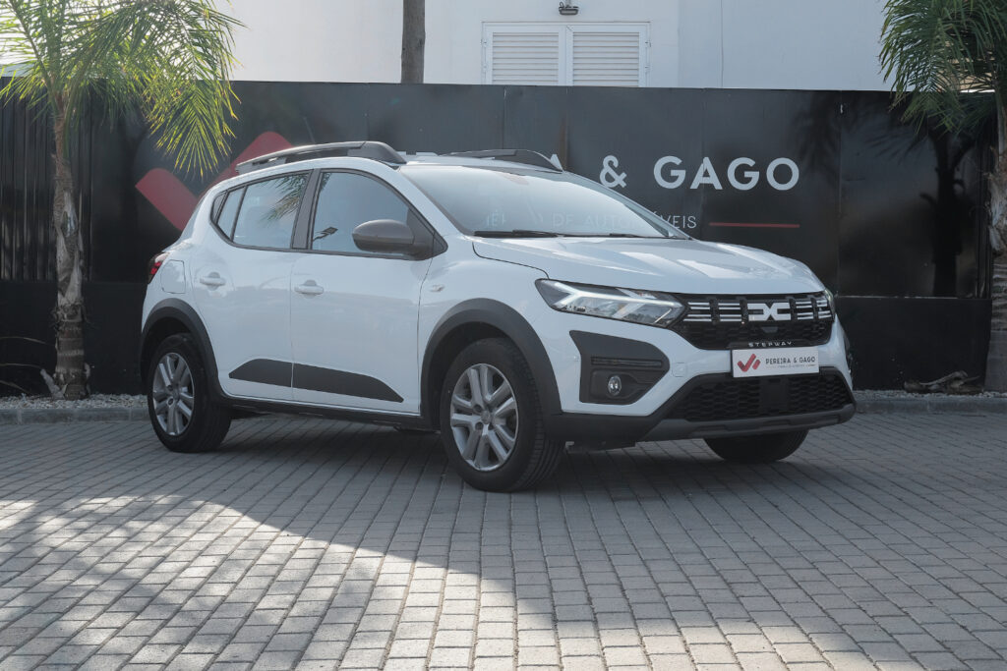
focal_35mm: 58
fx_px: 1623
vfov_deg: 23.4
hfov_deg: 34.5
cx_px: 504
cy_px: 336
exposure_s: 1/100
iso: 160
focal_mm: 38.5
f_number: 9
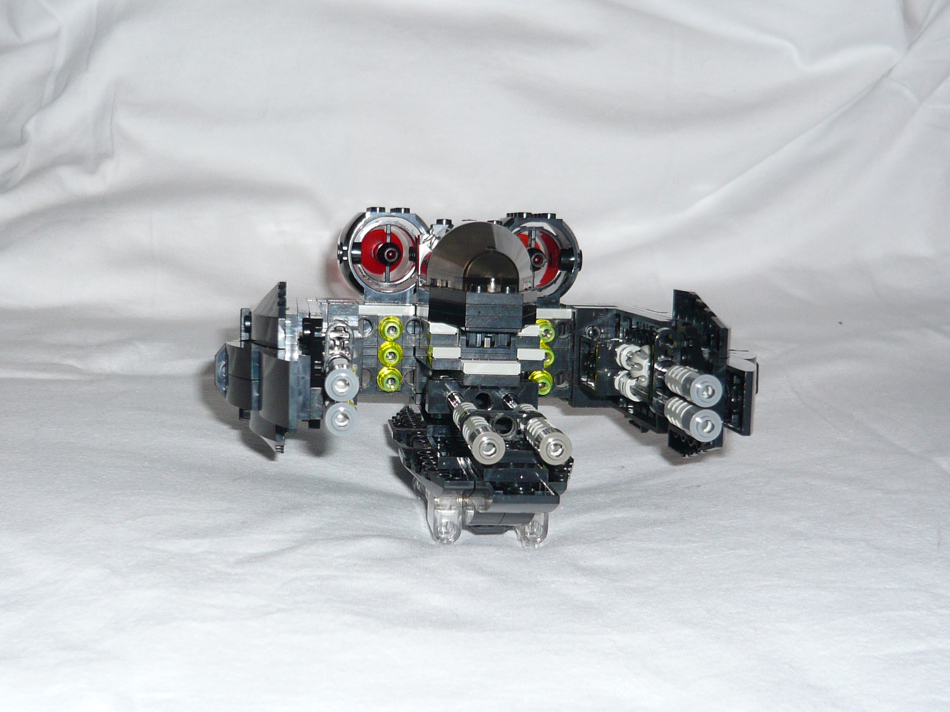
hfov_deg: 37.5
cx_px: 475
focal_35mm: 51
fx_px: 1400
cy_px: 356
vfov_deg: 28.6
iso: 100
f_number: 3.1
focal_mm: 5.5
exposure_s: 1/30
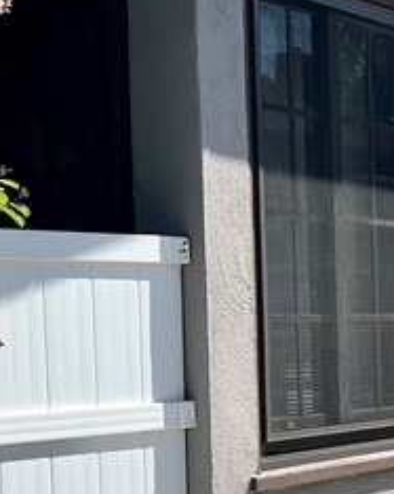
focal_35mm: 111
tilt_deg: -3.1
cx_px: 638
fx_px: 1619
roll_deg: +0.7
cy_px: 416
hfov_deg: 12.9
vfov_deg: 17.1
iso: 50
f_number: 1.5
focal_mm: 5.7
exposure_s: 1/4831
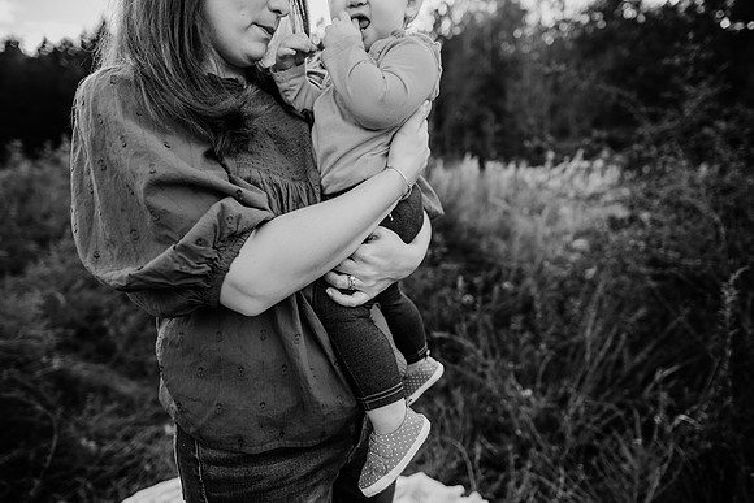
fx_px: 503
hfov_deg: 73.7
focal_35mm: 24
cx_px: 377
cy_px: 252
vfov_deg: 53.2
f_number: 2.8
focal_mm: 24
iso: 100
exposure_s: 1/320
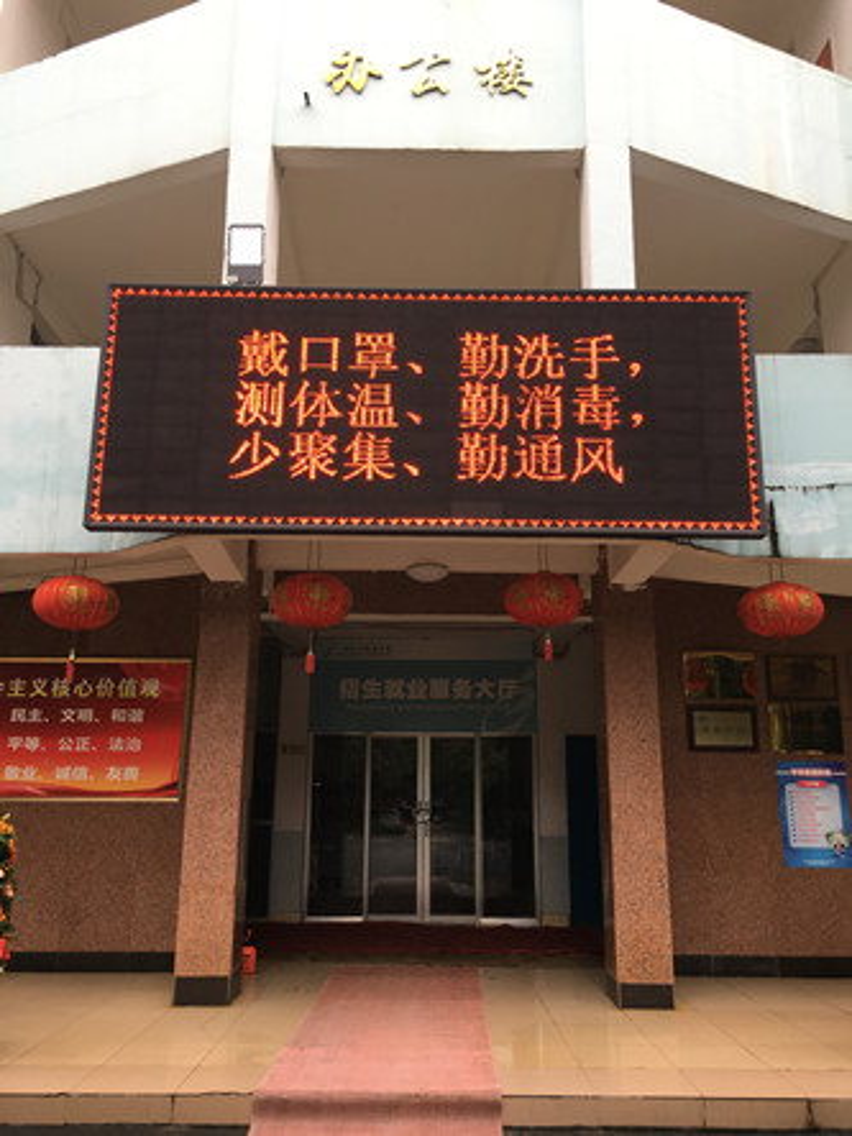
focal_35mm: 29
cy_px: 568
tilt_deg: +14.3
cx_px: 426
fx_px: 952
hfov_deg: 48.2
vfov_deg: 61.7
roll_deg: -0.8
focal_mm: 4.15
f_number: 2.2
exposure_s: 1/100
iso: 40
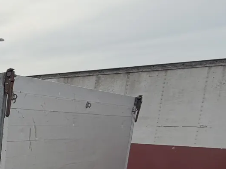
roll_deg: -2.3
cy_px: 174
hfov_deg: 26.7
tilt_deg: -8.9
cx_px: -115
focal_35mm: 51
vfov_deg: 26.8
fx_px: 333
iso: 20
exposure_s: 1/1068
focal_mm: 2.22
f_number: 2.2
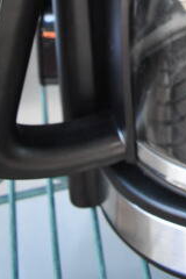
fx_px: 798
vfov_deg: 17.0
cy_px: -194
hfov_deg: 12.4
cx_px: 314
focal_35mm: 103
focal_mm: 18
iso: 1600
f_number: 5.6
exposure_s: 1/125
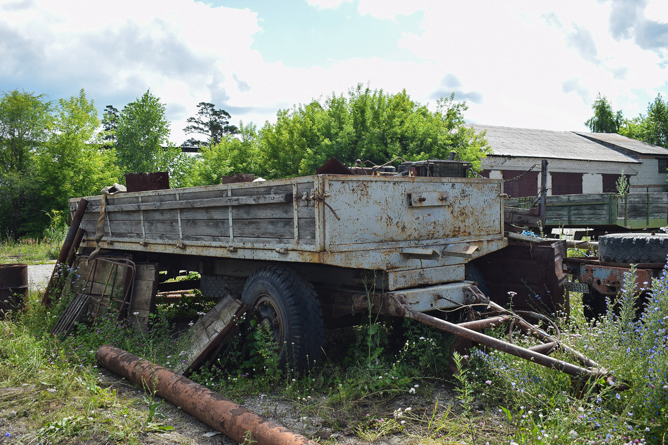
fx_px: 612
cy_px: 222
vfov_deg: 40.0
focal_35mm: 33
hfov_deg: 57.2
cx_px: 334
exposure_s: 1/500
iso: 200
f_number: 5.6
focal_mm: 22
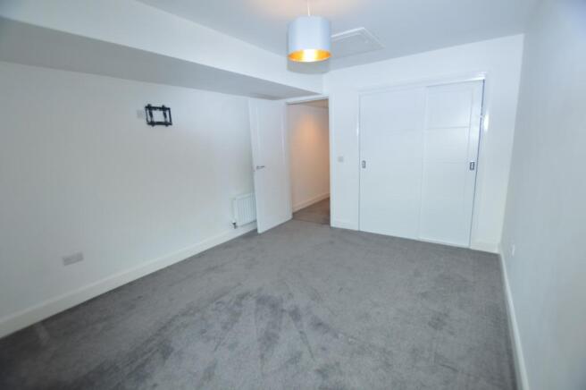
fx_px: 244
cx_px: 293
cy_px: 195
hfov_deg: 100.4
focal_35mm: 15
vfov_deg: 77.2
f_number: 4.5
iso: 400
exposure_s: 1/80
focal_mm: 10
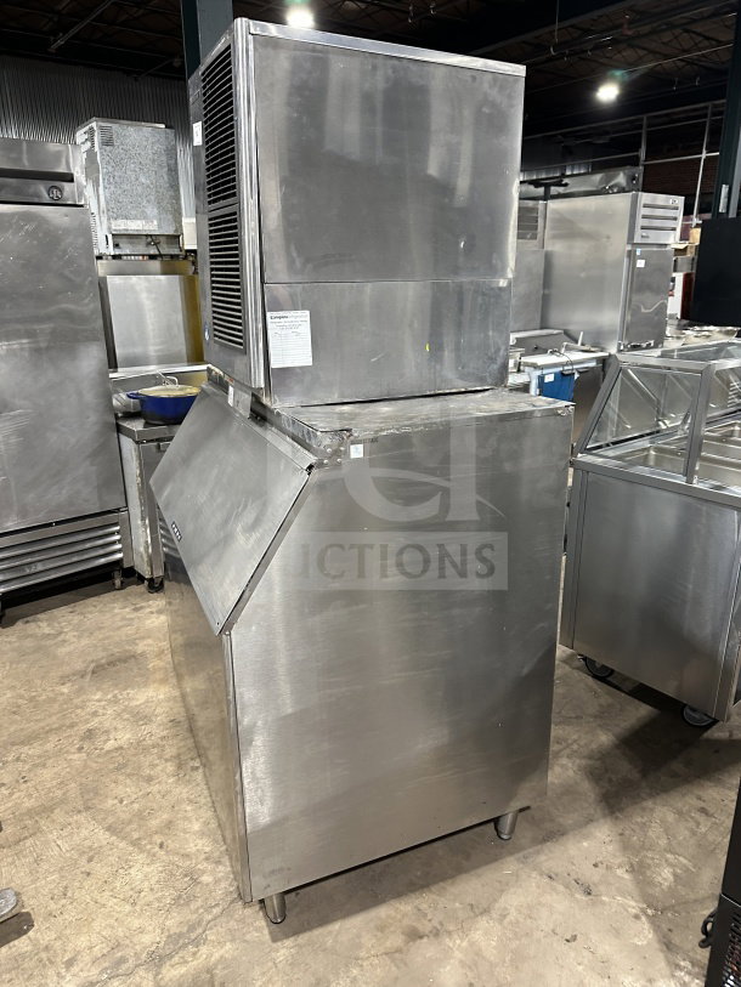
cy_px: 494
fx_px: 685
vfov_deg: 71.6
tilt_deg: -14.4
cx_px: 370
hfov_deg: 56.8
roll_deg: -1.0
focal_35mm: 24
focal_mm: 6.86
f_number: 1.78
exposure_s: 1/60
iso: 400
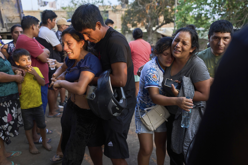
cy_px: 82
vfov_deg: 37.9
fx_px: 241
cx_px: 124
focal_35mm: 35
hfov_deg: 54.4
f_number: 3.2
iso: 1000
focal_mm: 35
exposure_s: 1/800
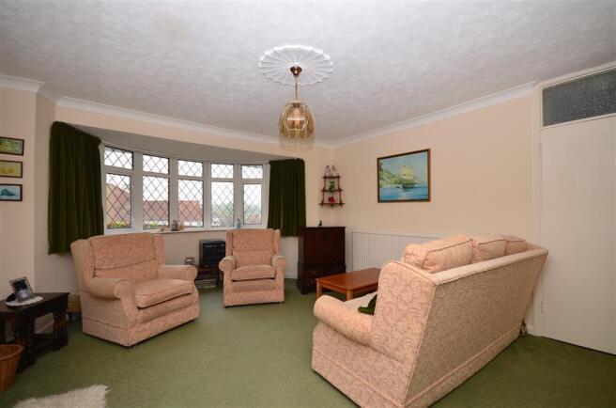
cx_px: 308
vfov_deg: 77.0
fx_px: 256
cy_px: 204
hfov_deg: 100.5
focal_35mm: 15
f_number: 6.3
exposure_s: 1/160
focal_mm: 10
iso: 200
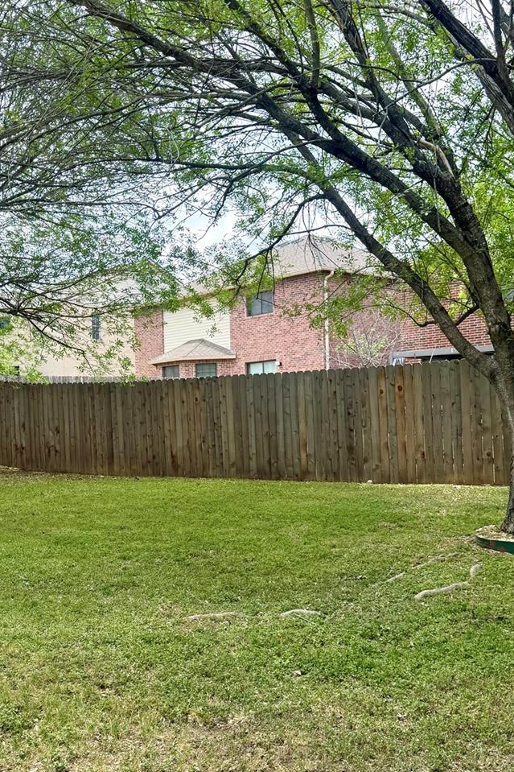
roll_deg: +2.5
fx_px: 857
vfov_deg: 48.3
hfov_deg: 33.3
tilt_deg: +1.3
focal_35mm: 40
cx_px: 207
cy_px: 451
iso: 100
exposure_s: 1/1585
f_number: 1.78
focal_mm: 6.76
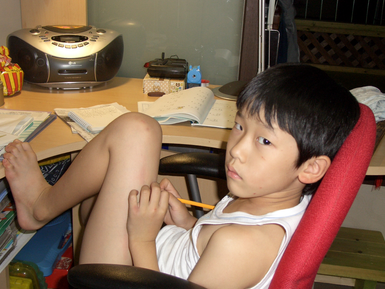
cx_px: 194
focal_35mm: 44
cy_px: 143
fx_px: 489
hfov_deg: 42.9
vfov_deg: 32.9
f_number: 3
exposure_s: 1/60
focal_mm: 9.2
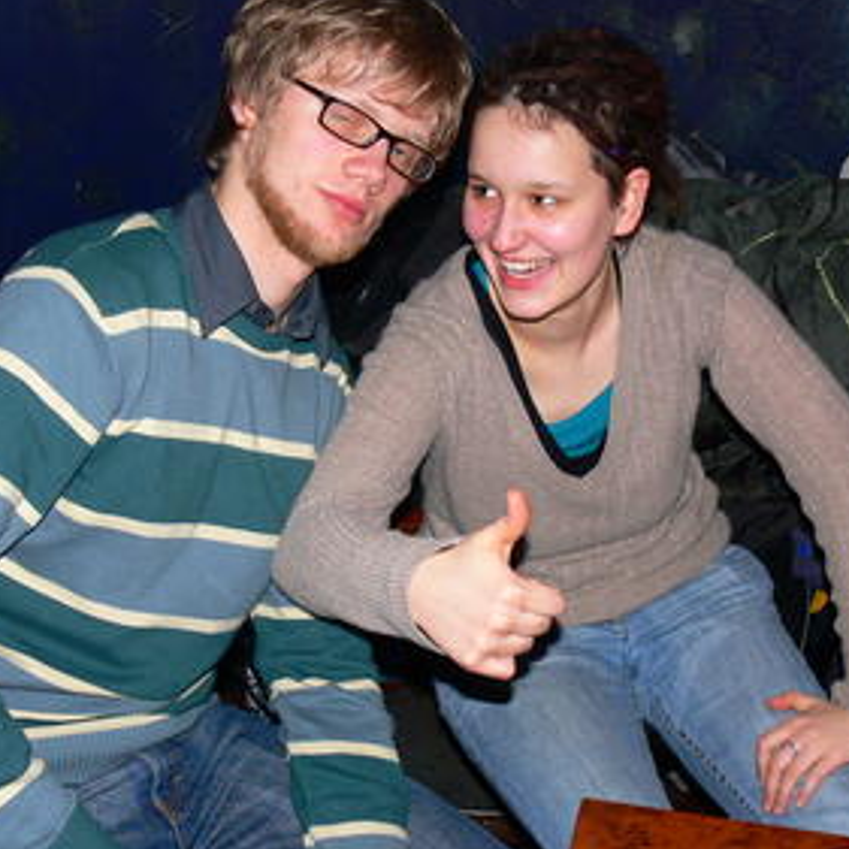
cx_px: 447
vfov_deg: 32.8
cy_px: 375
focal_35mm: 52
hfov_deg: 32.8
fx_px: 1443
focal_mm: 7.4
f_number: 2.8
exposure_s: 1/30
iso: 100
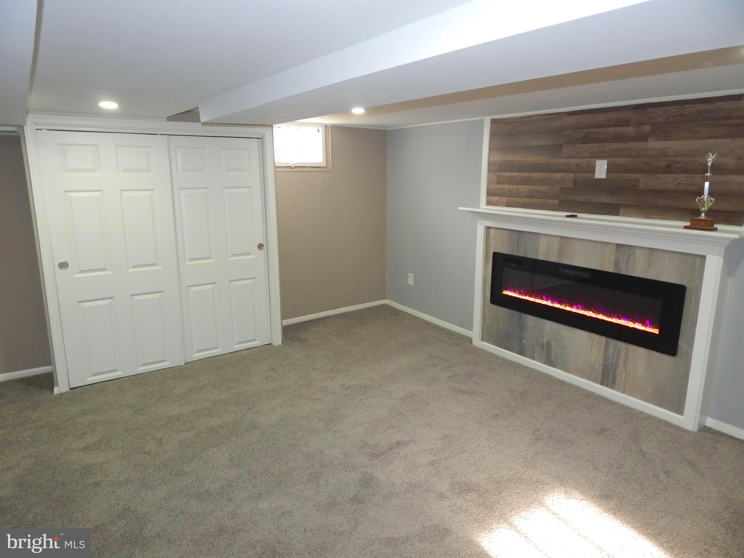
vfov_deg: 61.1
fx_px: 473
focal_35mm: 22
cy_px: 279
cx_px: 372
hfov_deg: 76.4
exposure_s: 1/30
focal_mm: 4
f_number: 3
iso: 200
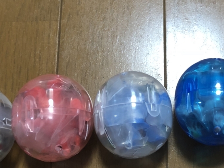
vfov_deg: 25.6
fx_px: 369
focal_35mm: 57
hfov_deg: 33.4
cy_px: 105
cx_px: 155
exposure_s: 1/7
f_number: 1.8
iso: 100
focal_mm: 3.99
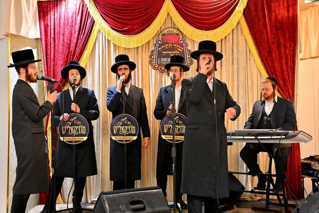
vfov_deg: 29.9
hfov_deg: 43.6
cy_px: 106
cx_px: 160
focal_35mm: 45
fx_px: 399
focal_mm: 45
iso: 1250
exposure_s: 1/250
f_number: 4
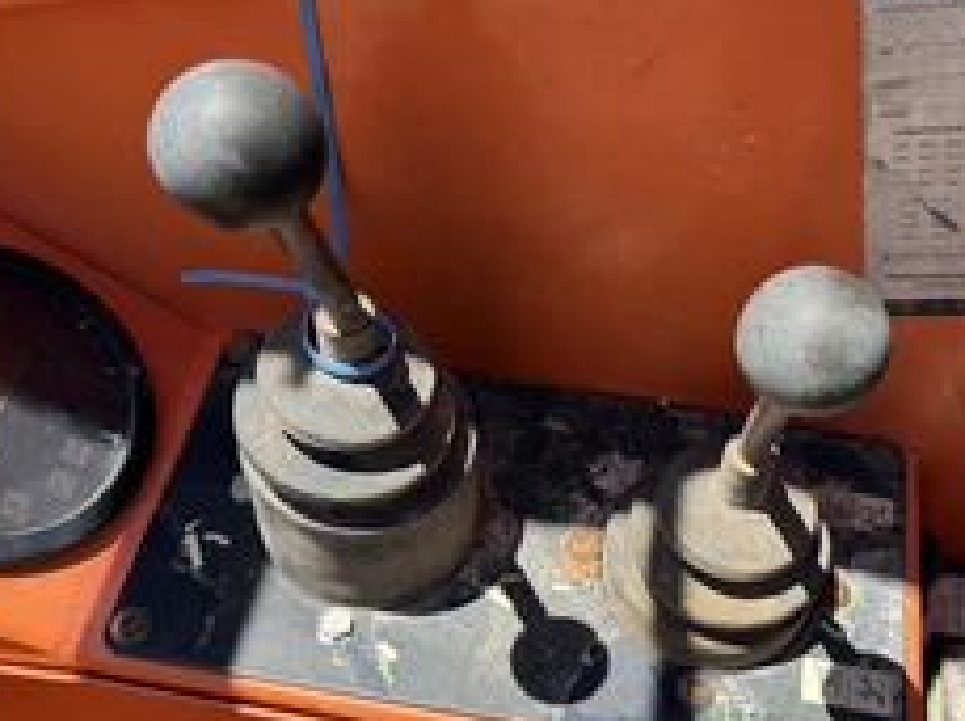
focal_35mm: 42
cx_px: 586
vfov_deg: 34.2
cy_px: 388
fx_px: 1169
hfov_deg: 44.6
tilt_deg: -53.5
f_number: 1.78
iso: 100
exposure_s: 1/1901
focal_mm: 6.76
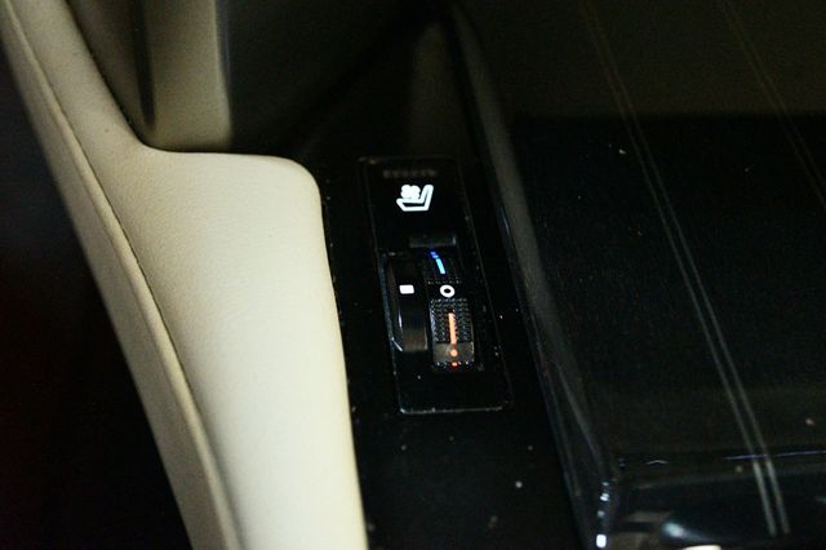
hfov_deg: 36.9
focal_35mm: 54
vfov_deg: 25.0
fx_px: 1238
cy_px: 275
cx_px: 413
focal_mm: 36
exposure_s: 1/25
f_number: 5
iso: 12800
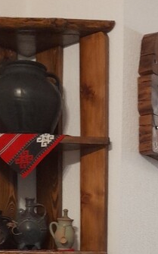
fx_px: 559
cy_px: 316
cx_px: 122
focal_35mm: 81
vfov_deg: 23.1
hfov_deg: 16.0
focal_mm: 4.6
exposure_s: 1/50
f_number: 2
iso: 250
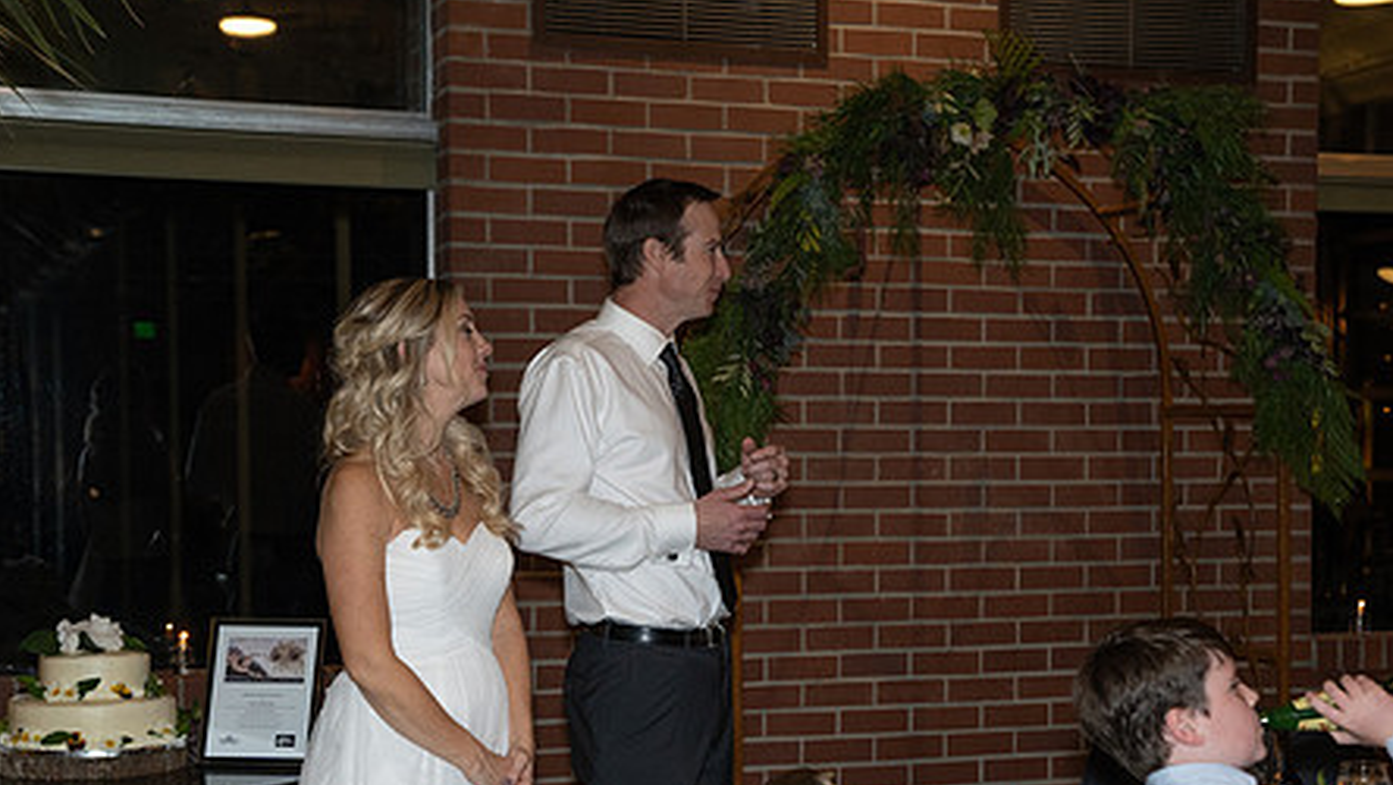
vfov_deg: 19.1
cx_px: 753
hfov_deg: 33.3
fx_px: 2328
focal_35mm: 63
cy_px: 535
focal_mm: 46
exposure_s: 1/125
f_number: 3.5
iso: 2000
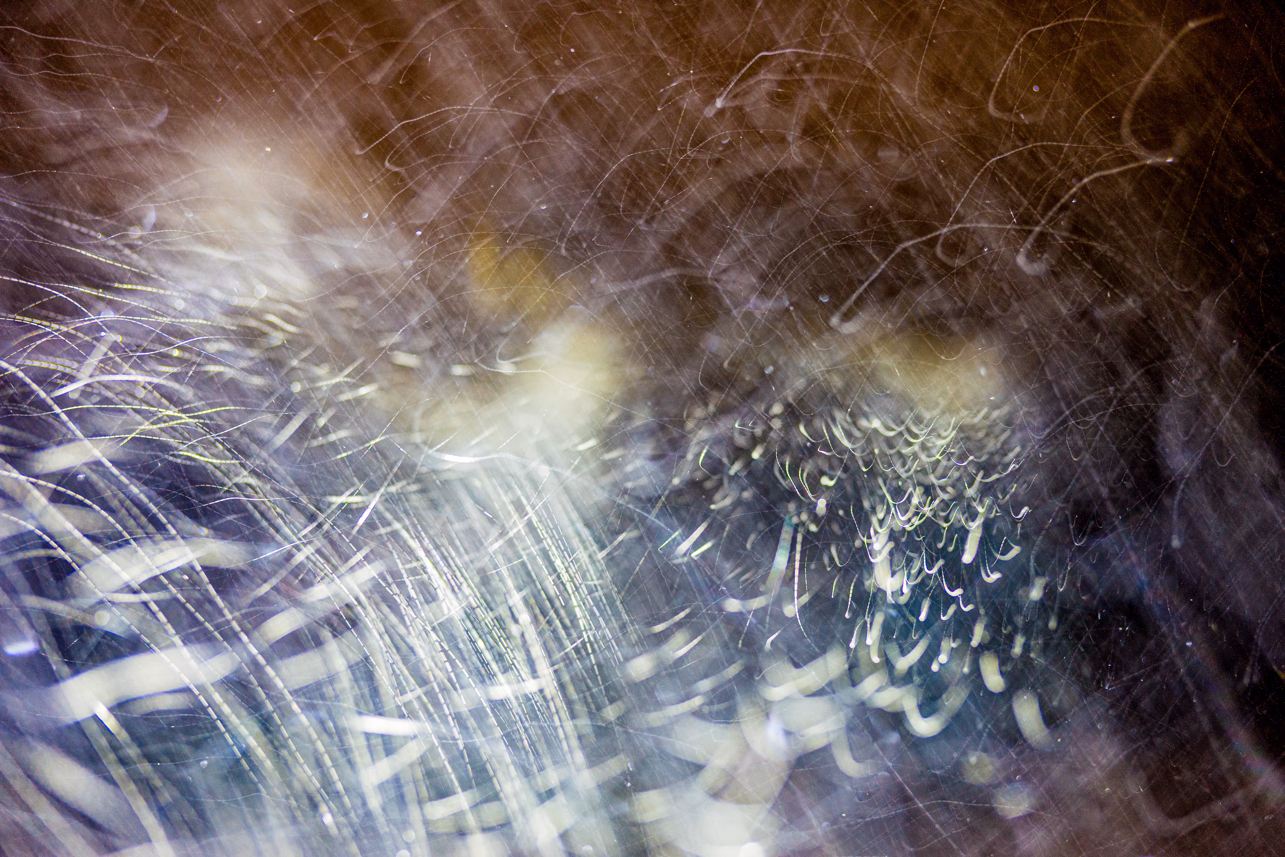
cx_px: 642
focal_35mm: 35
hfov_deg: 54.4
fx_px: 1249
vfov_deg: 37.9
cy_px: 428
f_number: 2.8
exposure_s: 1/1.25
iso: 200
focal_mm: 35
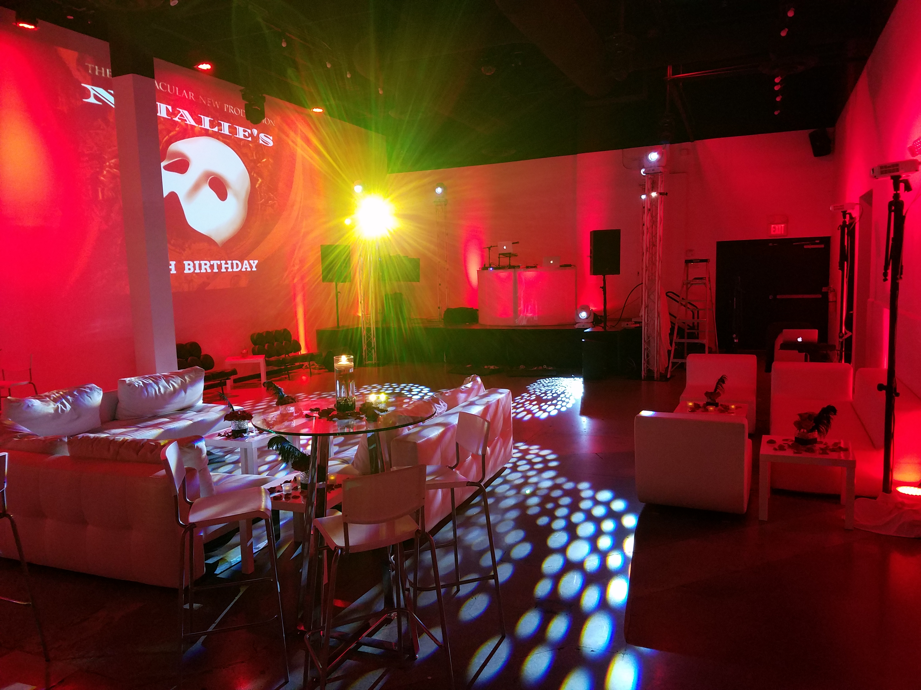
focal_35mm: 26
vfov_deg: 53.1
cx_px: 460
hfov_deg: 67.3
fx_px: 692
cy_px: 345
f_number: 1.7
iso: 200
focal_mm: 4.2
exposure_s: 1/19
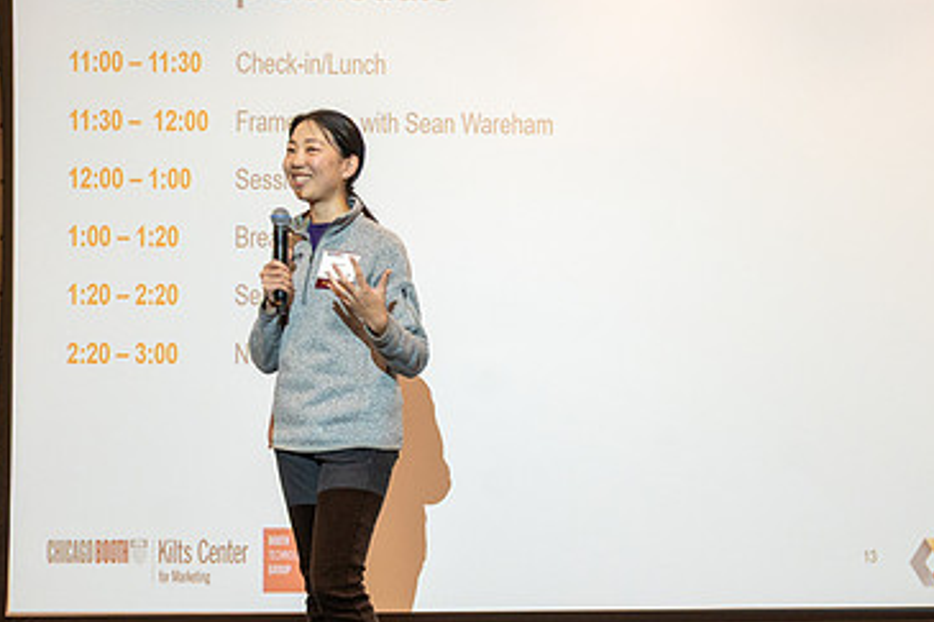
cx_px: 584
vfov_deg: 27.5
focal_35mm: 48
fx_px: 1245
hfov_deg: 40.8
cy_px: 489
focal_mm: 26
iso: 1600
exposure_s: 1/320
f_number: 4
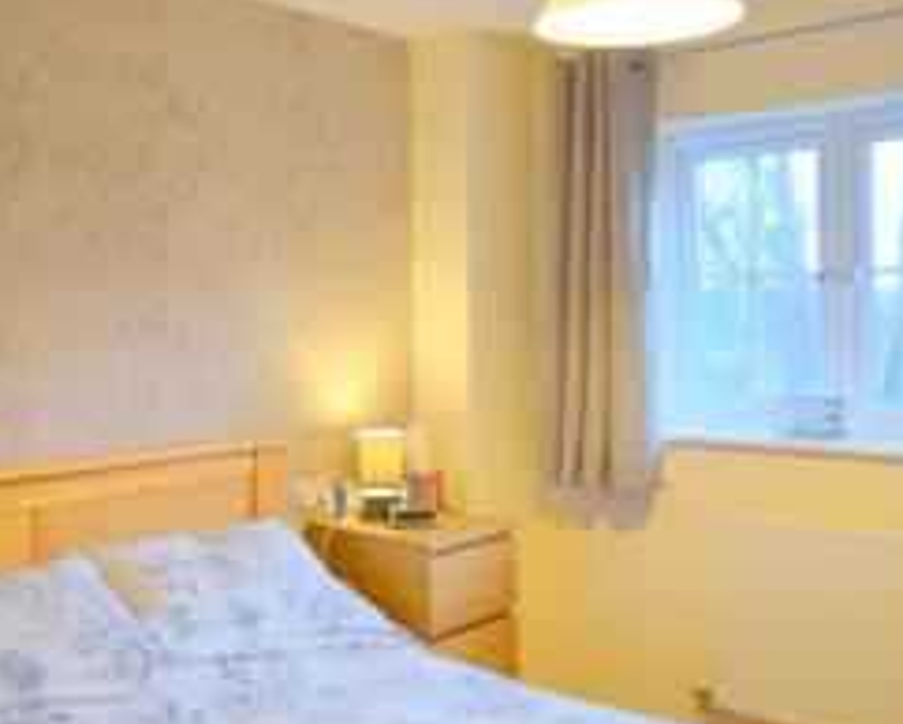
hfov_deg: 47.7
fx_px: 1016
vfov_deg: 39.2
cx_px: 371
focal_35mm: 38
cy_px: 330
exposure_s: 1/60
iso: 800
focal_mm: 10
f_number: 4
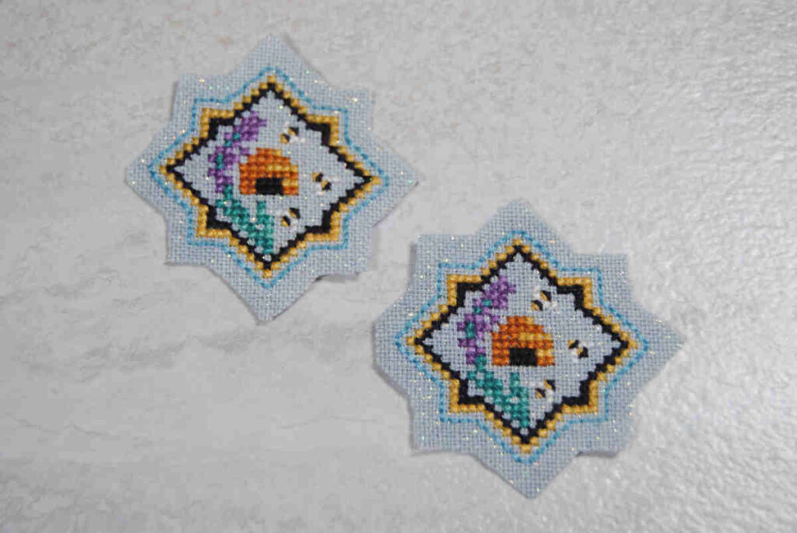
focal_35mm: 78
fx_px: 1729
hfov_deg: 26.0
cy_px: 266
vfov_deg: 17.5
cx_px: 398
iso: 200
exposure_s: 1/40
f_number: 6.3
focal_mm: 52
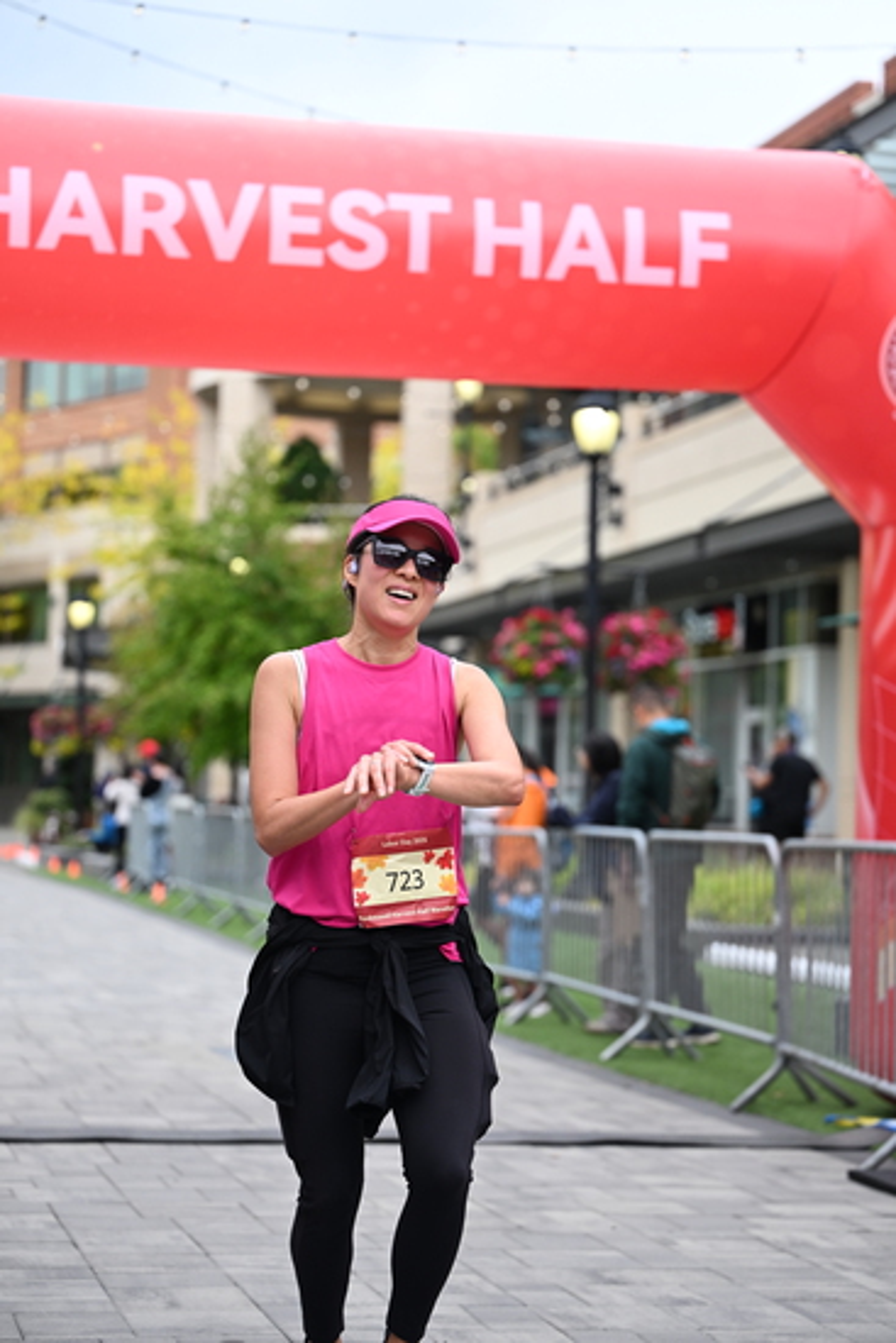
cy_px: 672
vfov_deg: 26.0
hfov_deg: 17.5
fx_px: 2910
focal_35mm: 78
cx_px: 448
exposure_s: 1/2000
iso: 640
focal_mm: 78
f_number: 2.8
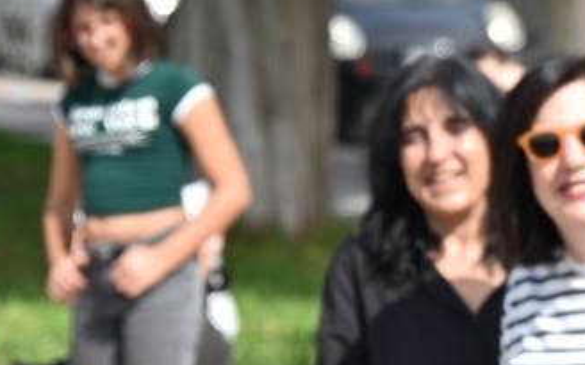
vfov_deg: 5.9
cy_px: 124
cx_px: 637
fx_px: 3555
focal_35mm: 223
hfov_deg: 9.3
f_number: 2.8
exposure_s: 1/1250
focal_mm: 70
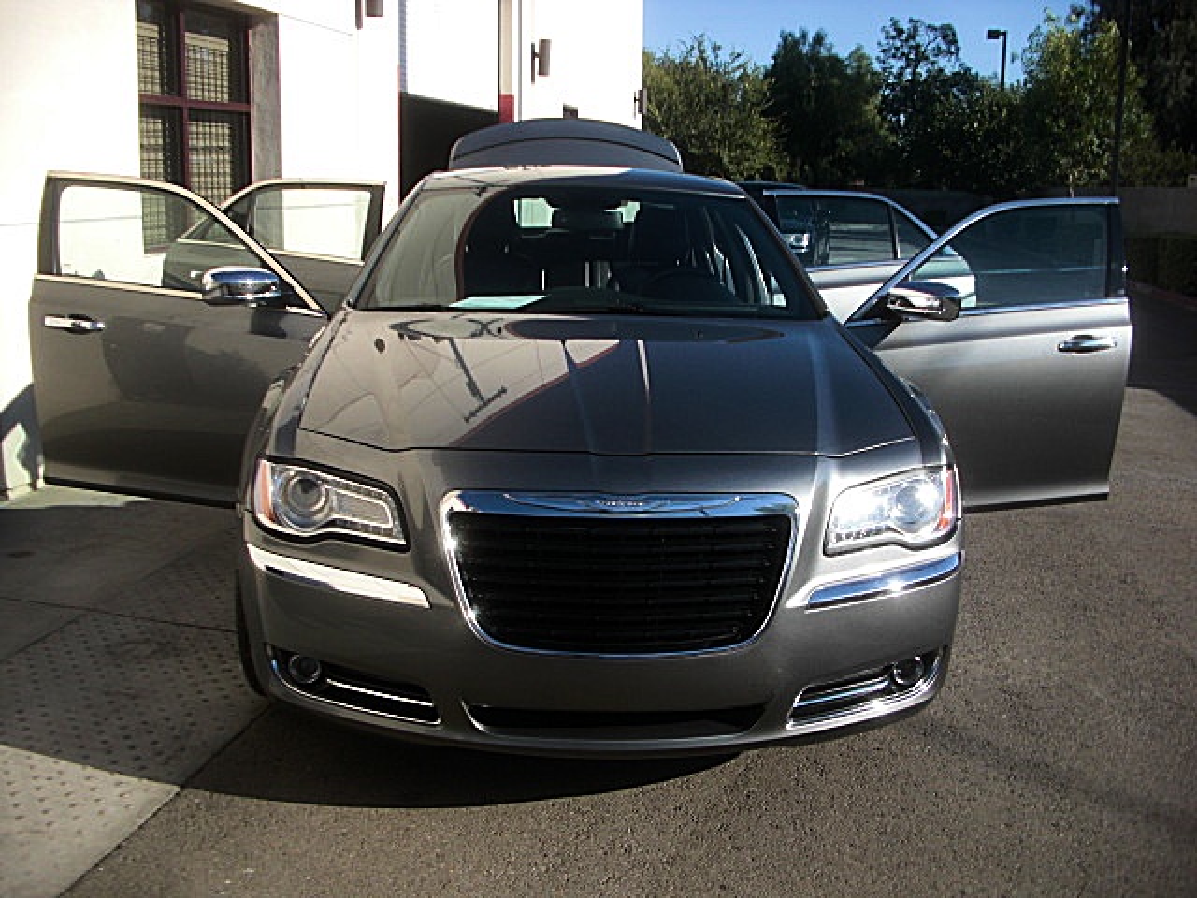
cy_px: 449
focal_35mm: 36
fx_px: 1245
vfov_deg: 39.7
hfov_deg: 51.4
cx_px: 598
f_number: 2.8
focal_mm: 6.3
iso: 50
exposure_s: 1/640
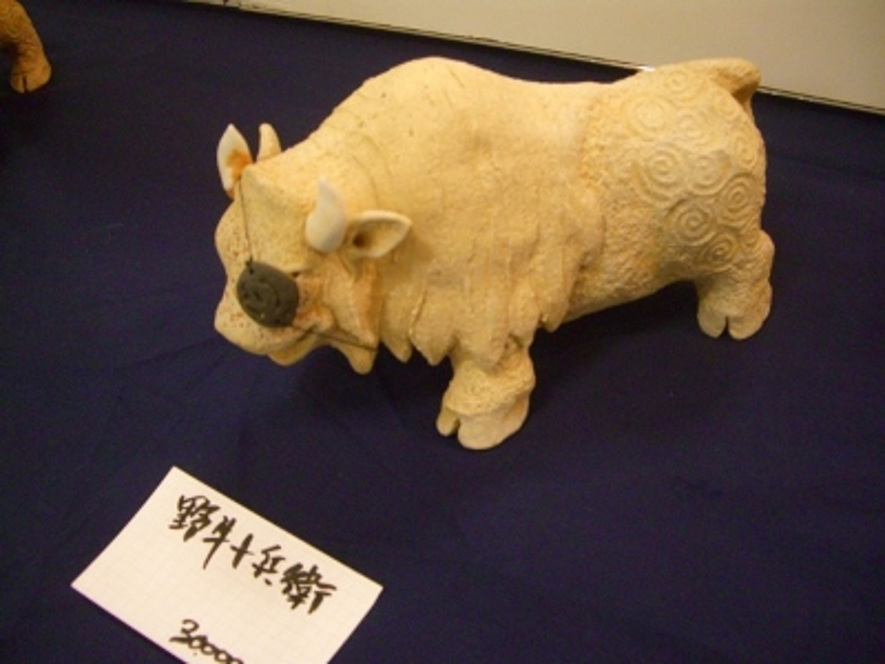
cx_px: 442
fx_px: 972
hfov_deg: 49.0
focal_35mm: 38
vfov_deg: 37.7
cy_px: 332
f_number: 2.8
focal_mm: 7.9
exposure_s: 1/125
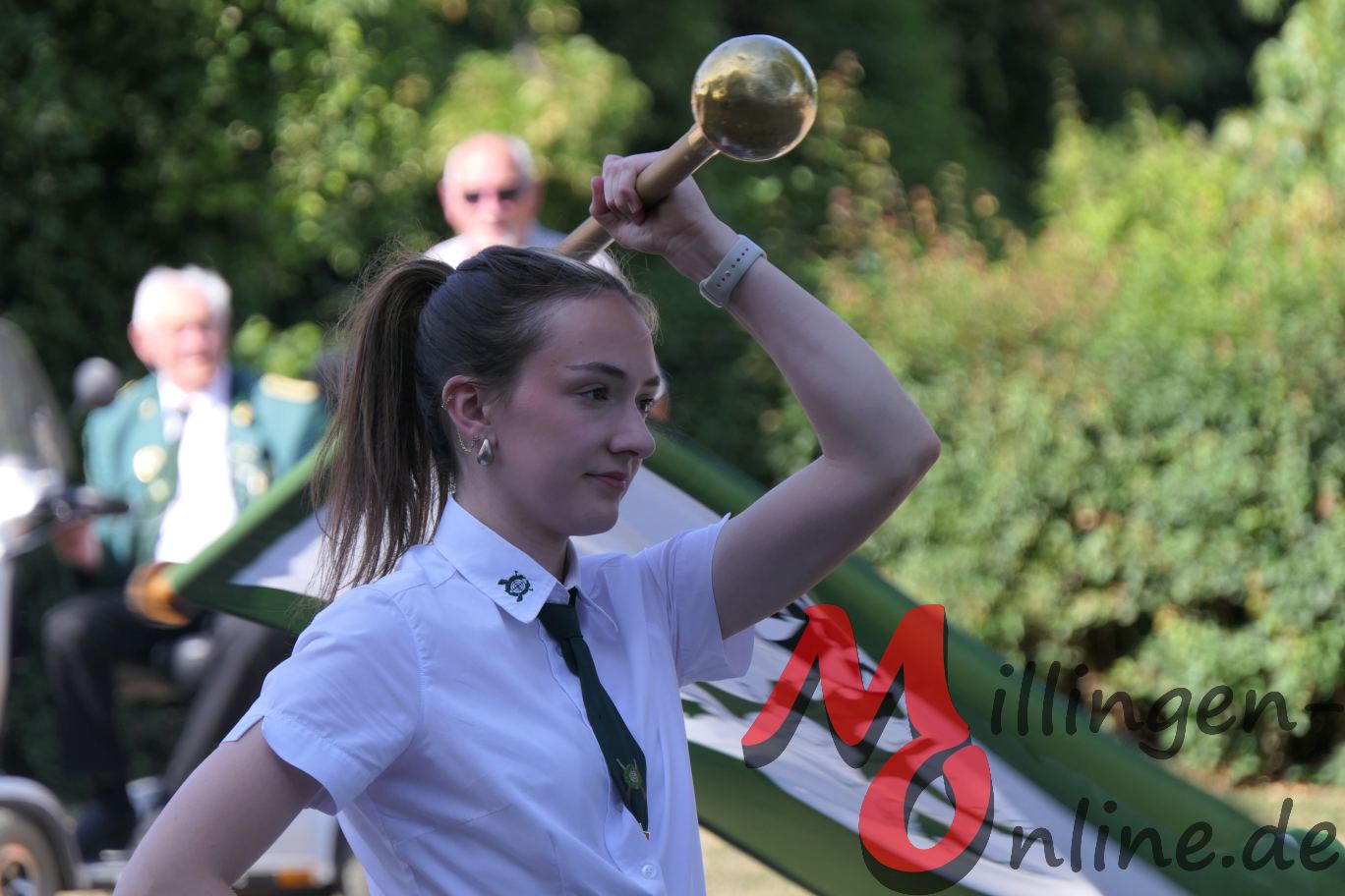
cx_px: 672
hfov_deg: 5.8
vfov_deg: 3.9
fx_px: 13337
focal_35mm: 357
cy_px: 448
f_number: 4.5
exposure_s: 1/250
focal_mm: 131.2
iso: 125
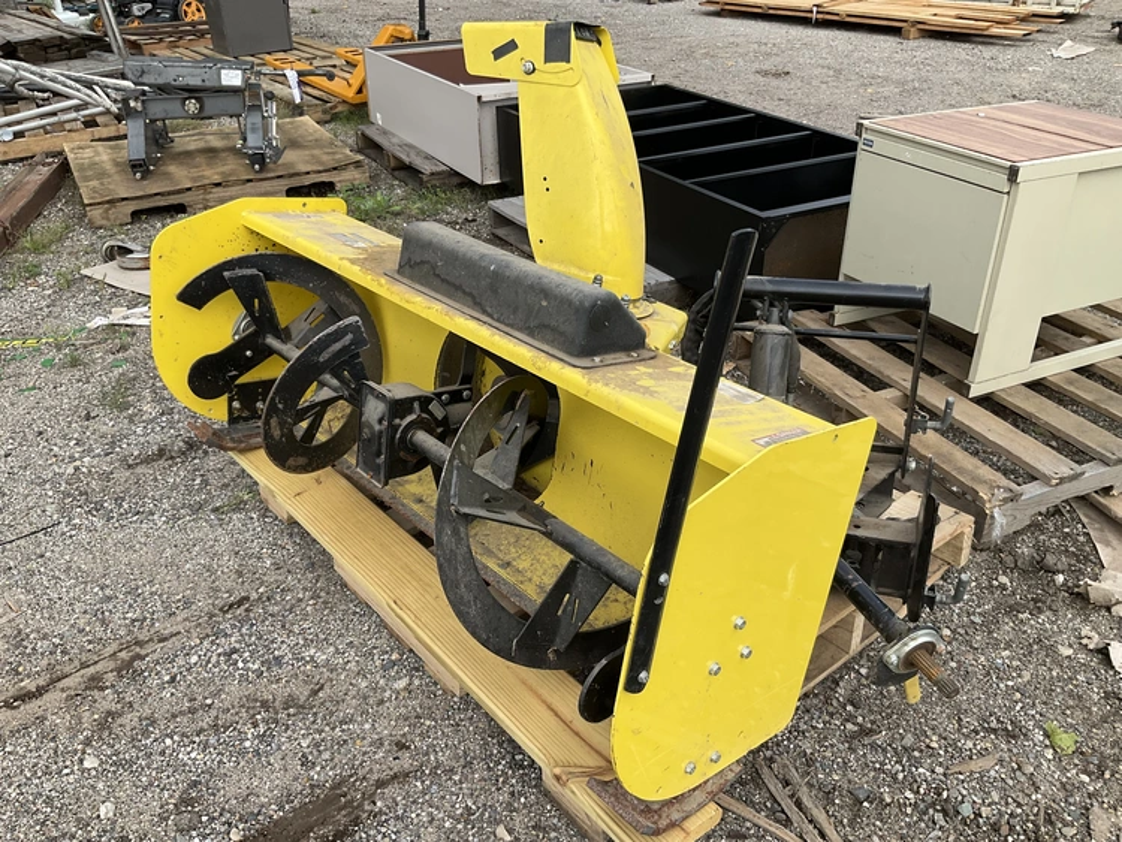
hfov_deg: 61.6
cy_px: 421
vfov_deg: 48.3
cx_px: 561
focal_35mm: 29
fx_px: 940
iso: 25
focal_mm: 3
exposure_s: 1/1195
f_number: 1.8
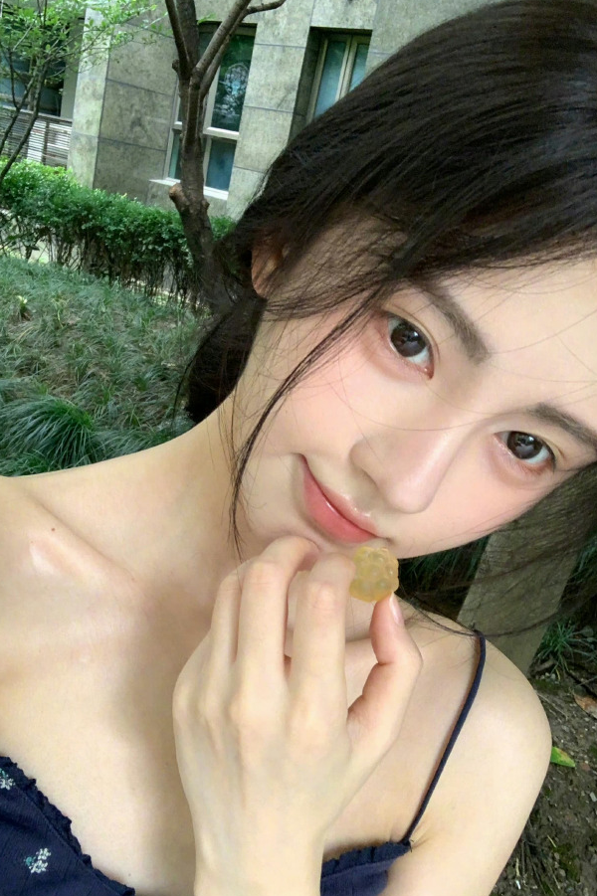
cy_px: 452
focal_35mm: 34
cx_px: 268
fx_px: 846
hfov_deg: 38.8
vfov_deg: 55.8
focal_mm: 2.87
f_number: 2.2
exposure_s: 1/60
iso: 125
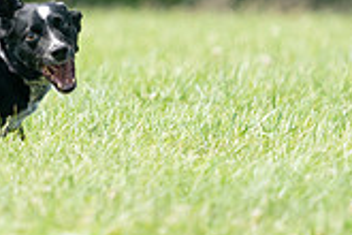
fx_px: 12720
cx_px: -73
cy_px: -89
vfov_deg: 1.1
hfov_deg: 1.6
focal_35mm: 1301
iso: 2000
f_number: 6.3
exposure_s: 1/4000
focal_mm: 371
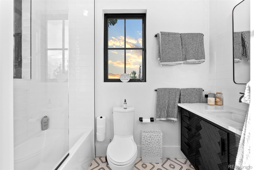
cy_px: 85
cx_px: 127
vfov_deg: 73.8
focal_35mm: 16
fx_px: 113
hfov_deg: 96.7
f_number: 8
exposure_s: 1/25
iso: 500
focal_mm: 16
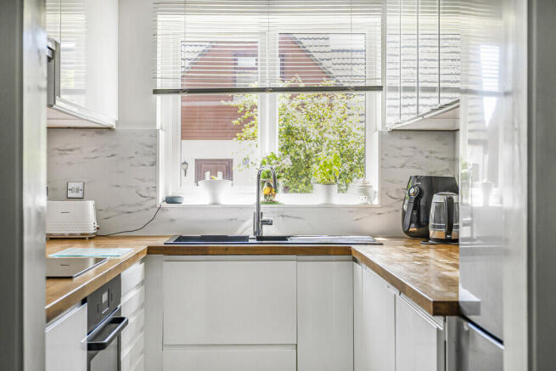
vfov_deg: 26.0
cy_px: 186
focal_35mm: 52
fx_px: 803
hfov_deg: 38.2
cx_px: 278
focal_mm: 35
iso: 200
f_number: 4
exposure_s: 1/200
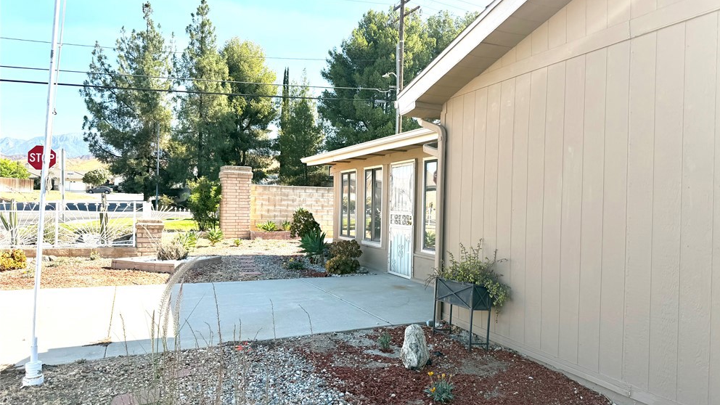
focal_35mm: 27
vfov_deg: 42.9
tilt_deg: +1.6
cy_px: 202
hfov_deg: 69.8
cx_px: 371
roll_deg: -1.6
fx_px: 515
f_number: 1.78
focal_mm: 6.76
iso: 80
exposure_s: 1/2445
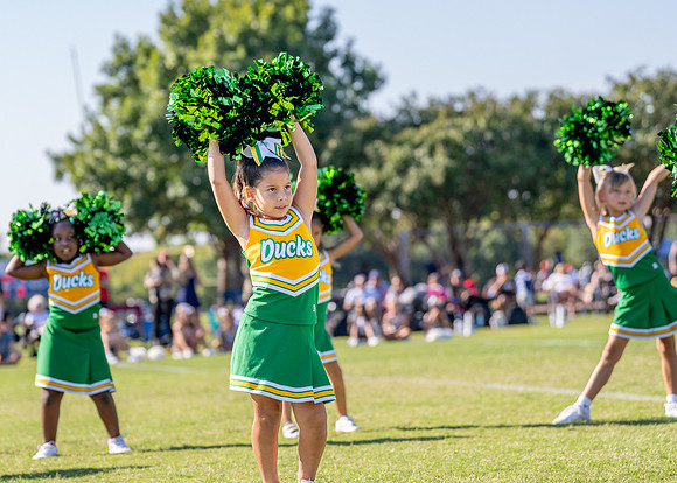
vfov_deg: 11.5
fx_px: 2391
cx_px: 293
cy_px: 220
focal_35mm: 124
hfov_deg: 16.1
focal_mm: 91
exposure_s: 1/2000
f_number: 2.8
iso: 250
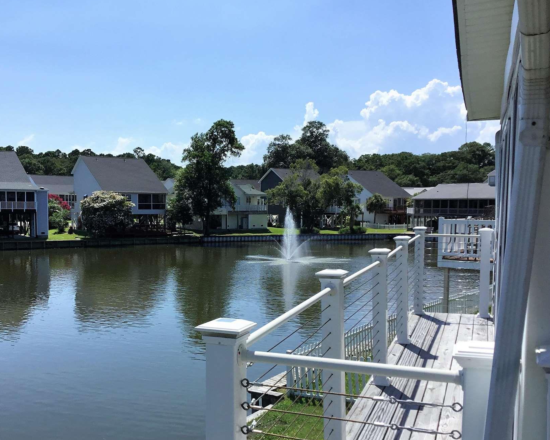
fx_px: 619
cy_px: 254
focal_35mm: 38
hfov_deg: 47.5
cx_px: 209
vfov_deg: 39.1
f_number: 2.4
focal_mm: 3.3
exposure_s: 1/1894
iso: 25
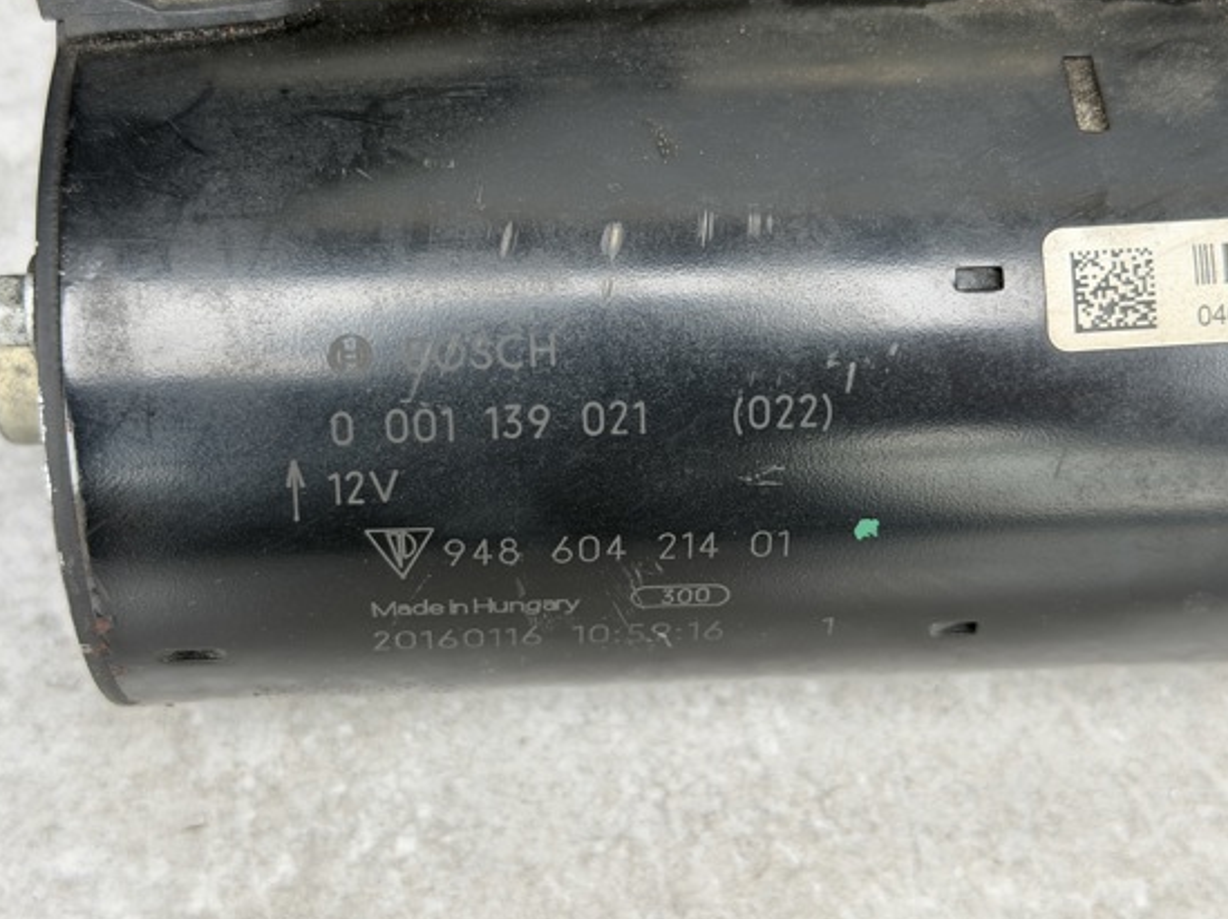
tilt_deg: -58.0
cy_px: 468
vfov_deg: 26.1
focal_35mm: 56
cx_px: 629
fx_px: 1985
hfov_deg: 34.4
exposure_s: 1/183
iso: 50
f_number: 1.78
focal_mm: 6.76
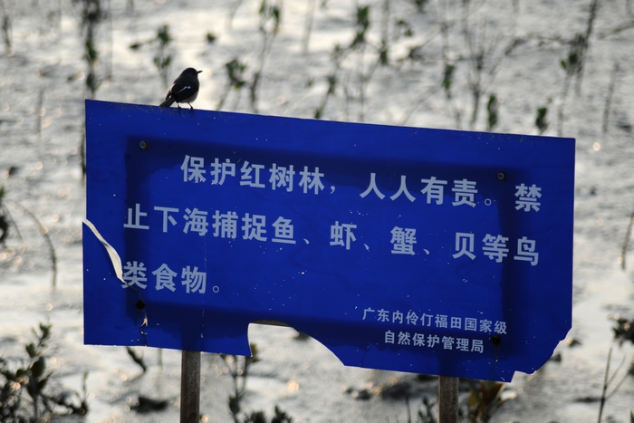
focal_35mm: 300
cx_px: 317
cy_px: 212
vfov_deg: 4.6
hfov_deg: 6.9
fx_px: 5284
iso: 100
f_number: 5.6
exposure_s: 1/160
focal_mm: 300
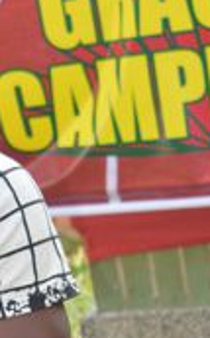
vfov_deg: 7.1
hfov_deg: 4.4
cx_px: -175
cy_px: 328
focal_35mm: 294
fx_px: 2699
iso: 200
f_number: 5.6
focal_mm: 55
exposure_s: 1/125
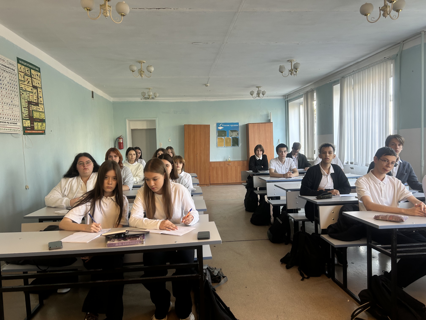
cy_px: 160
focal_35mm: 26
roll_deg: +2.6
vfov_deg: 53.1
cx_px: 213
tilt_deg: -3.1
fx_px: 320
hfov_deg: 67.3
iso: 80
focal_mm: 5.7
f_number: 1.5
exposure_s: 1/50
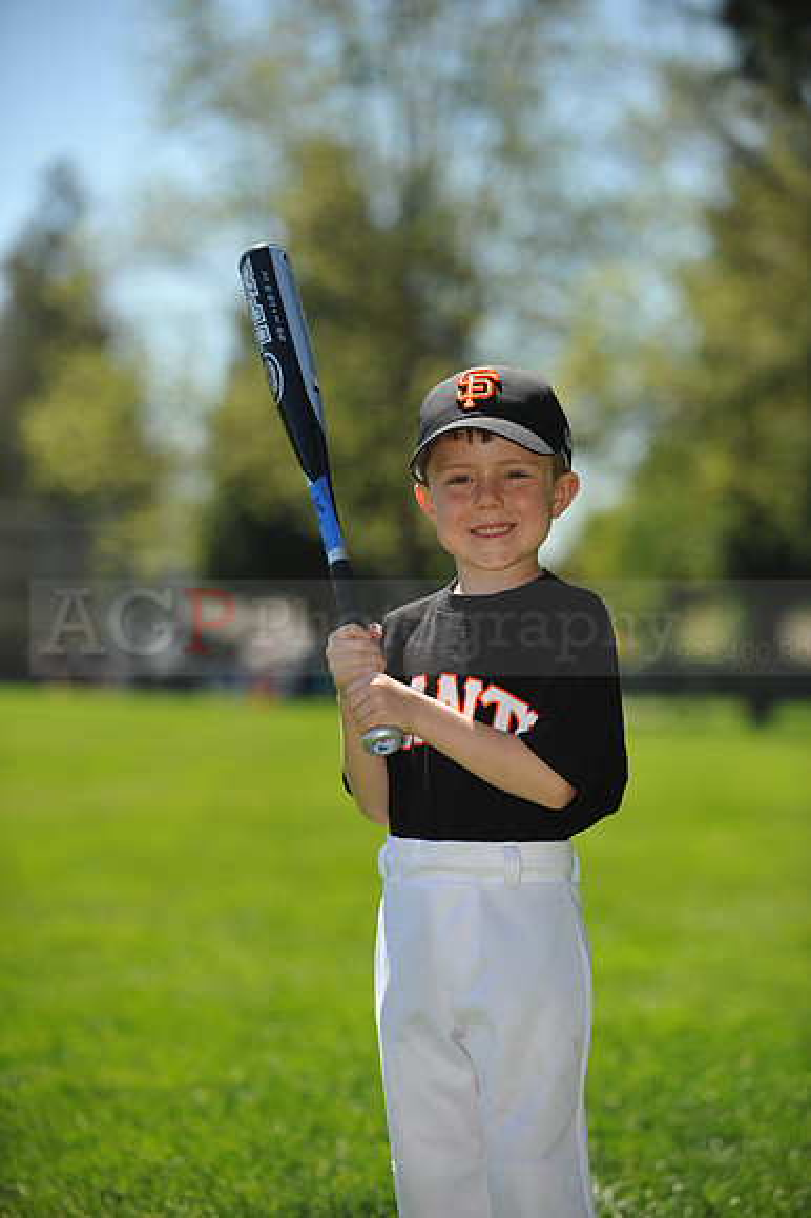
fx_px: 4060
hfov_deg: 11.4
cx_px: 406
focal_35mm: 120
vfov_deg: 17.1
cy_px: 609
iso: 200
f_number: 4
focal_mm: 120
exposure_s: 1/1600
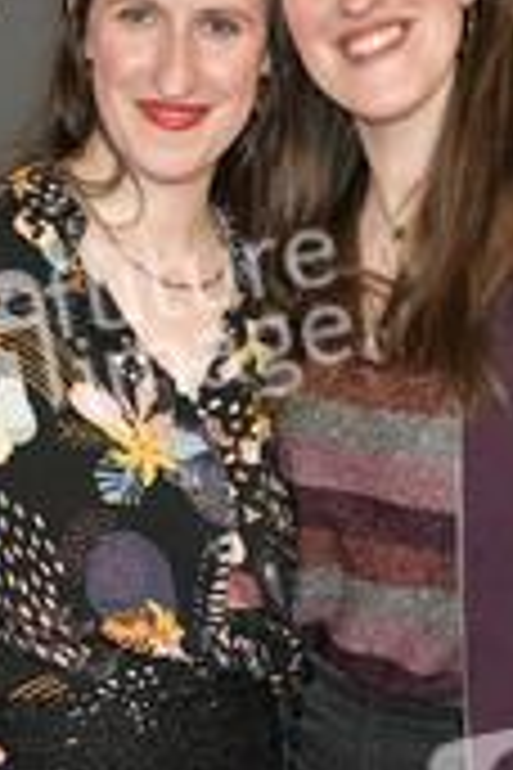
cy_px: 563
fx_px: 2201
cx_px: 252
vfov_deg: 19.7
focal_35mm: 103
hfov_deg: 13.3
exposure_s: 1/250
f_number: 5
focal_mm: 44
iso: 2000
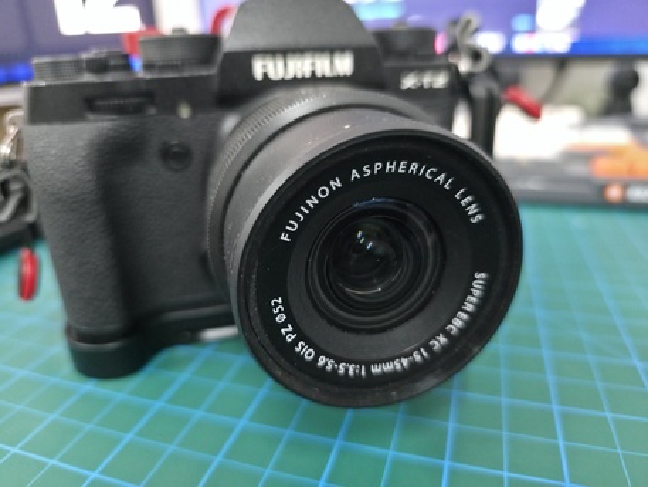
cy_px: 244
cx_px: 324
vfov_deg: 58.9
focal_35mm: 23
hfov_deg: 73.9
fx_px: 431
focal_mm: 6.3
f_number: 1.7
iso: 1250
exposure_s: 1/20
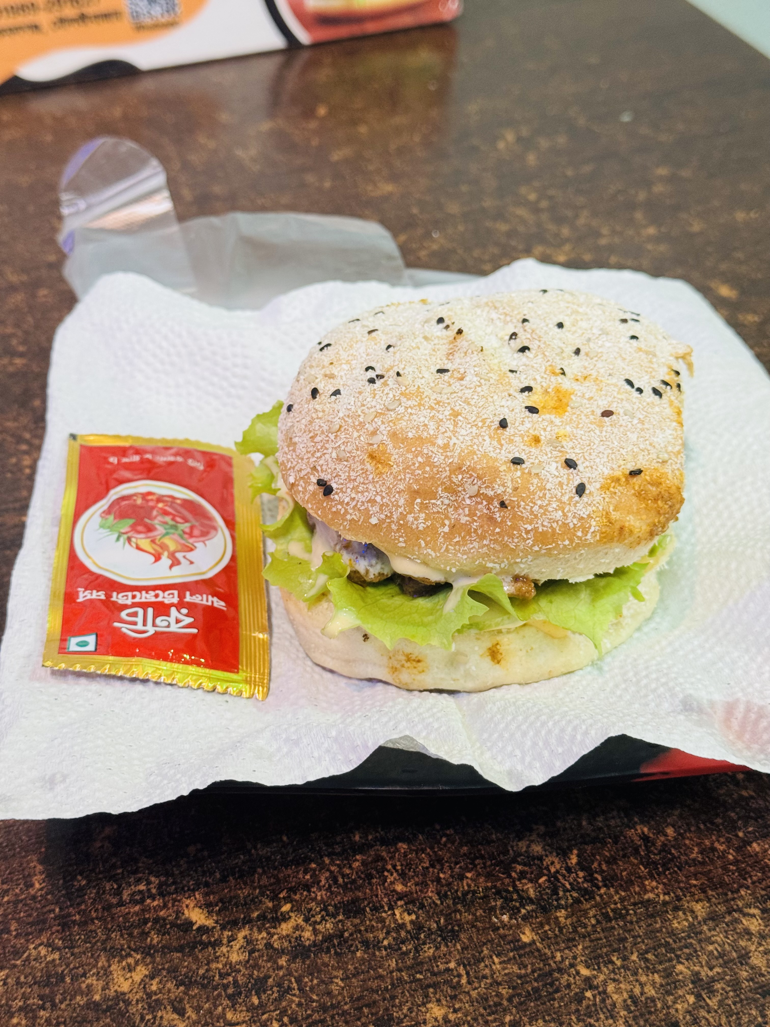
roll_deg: +2.1
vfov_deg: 39.7
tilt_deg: -38.8
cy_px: 514
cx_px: 385
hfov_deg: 30.3
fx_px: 1424
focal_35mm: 48
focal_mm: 6.76
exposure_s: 1/50
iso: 100
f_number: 1.78
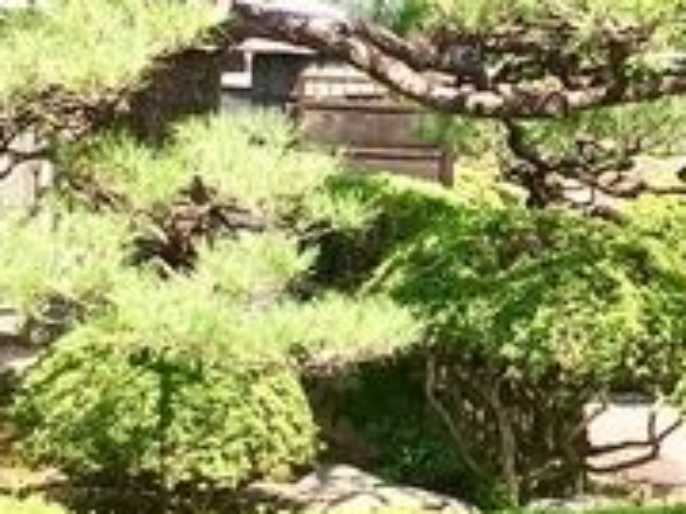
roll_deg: -1.3
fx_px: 2596
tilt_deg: -4.7
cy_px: 268
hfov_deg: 14.6
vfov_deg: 11.3
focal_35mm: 131
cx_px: 791
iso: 25
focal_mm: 4.15
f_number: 2.2
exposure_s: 1/356
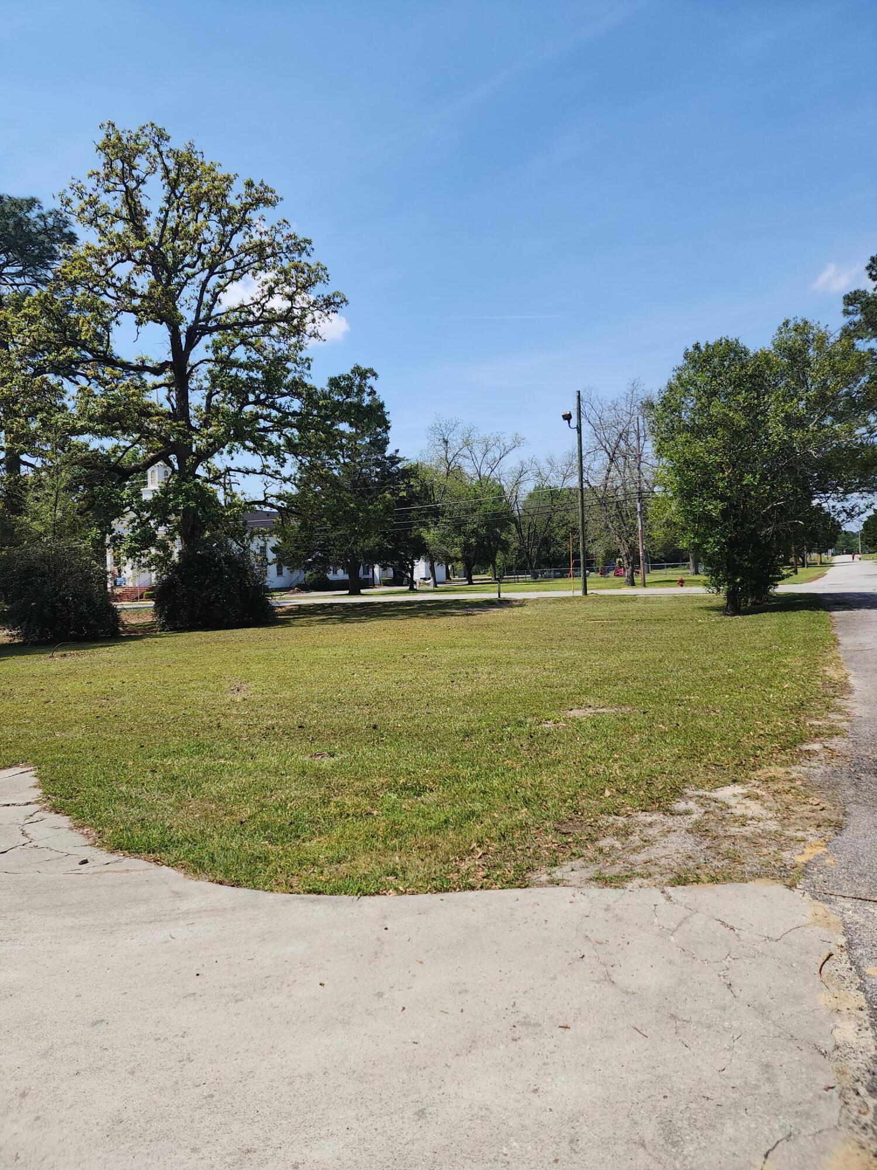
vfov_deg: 73.9
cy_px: 585
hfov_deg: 58.9
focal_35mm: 23
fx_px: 777
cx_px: 438
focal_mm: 6.4
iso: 12
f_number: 1.8
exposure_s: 1/1151
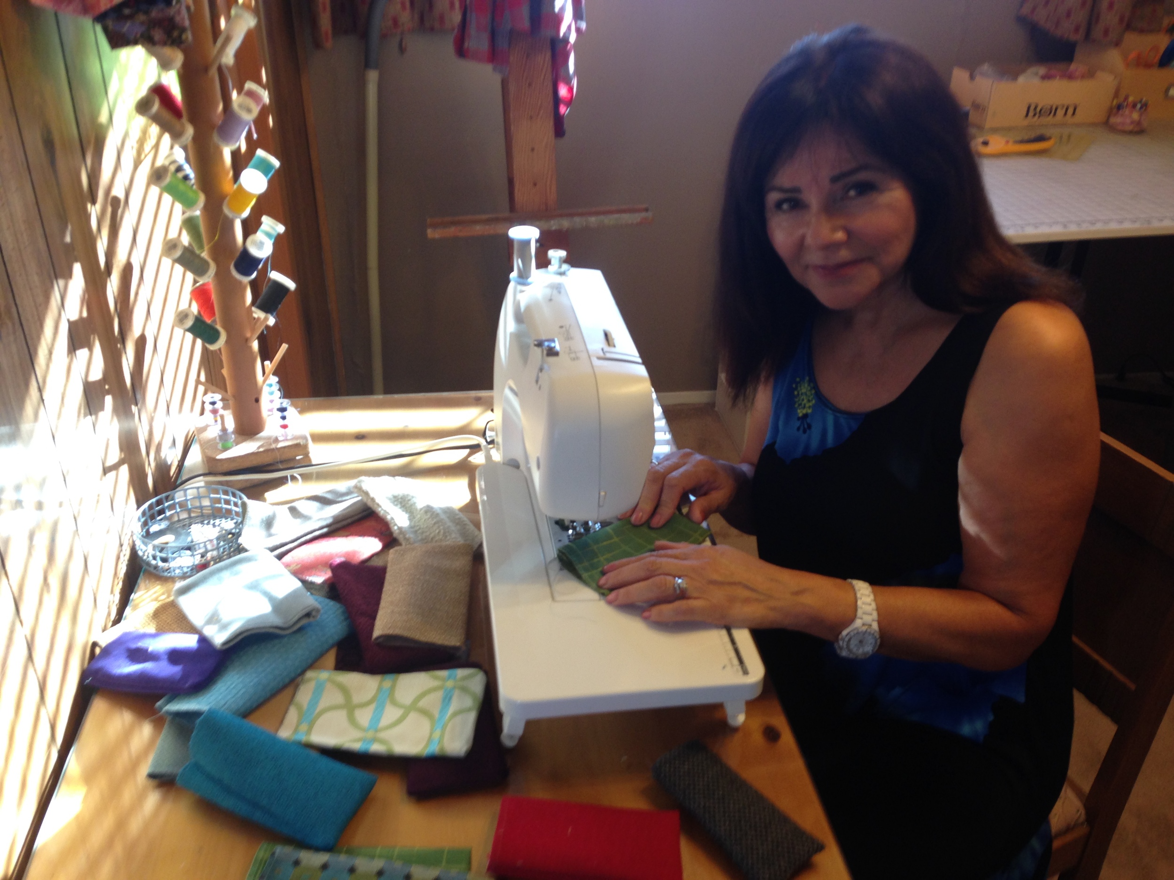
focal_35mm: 33
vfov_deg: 42.9
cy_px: 440
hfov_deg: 55.4
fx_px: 1119
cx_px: 587
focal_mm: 4.12
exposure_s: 1/40
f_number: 2.4
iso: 64
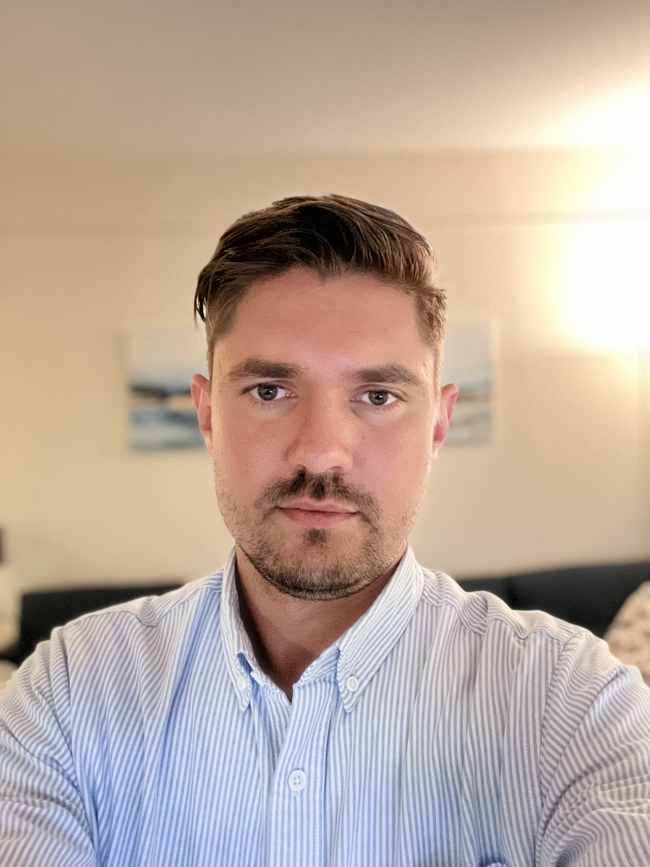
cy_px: 434
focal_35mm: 30
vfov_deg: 60.0
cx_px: 325
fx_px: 751
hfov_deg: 46.8
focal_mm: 2.71
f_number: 2.2
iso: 800
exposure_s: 1/15
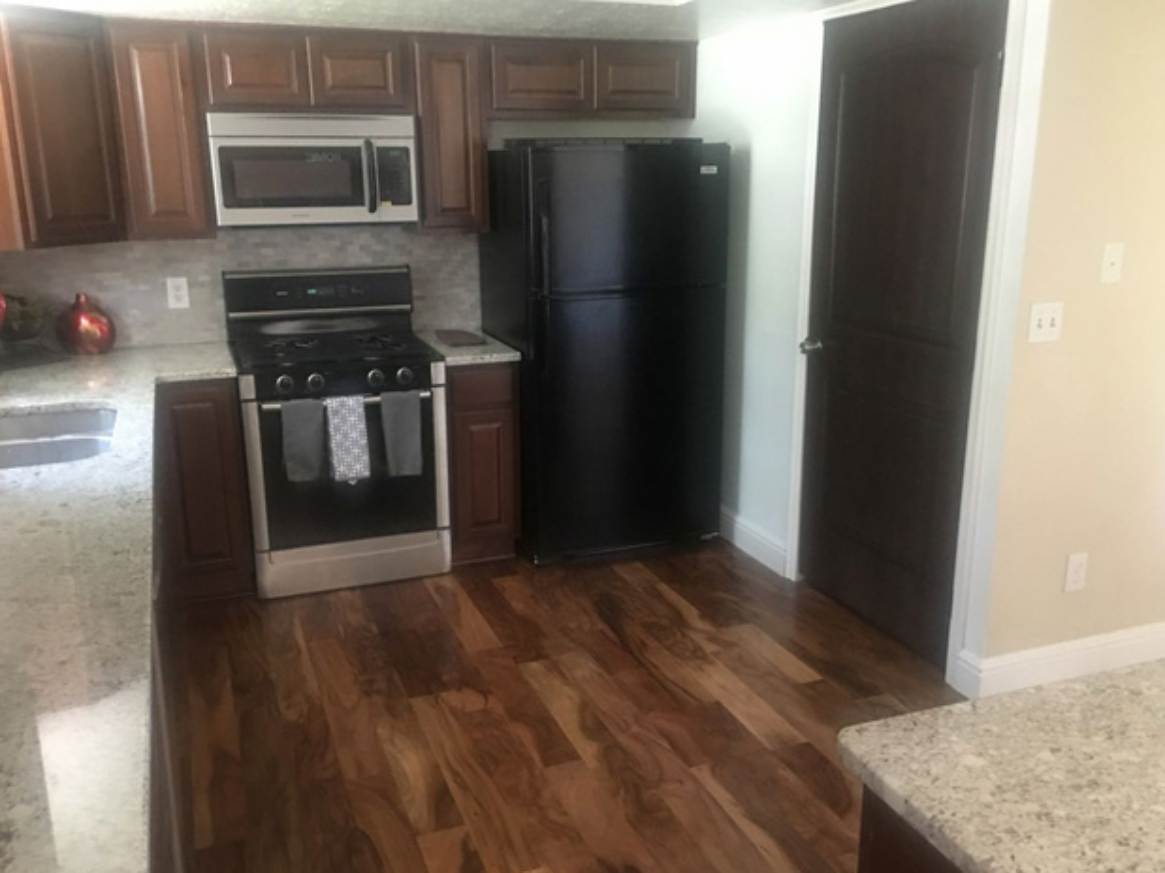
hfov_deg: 60.0
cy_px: 438
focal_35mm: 30
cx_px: 570
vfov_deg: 46.8
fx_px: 1009
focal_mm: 4.15
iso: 64
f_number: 2.2
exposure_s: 1/4
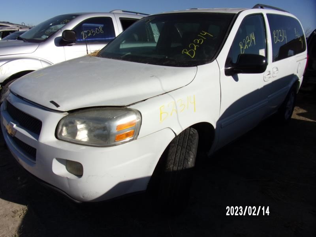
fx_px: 219
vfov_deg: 56.8
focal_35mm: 24
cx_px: 158
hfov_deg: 71.6
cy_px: 118
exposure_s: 1/240
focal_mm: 4.3
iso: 80
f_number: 10.8
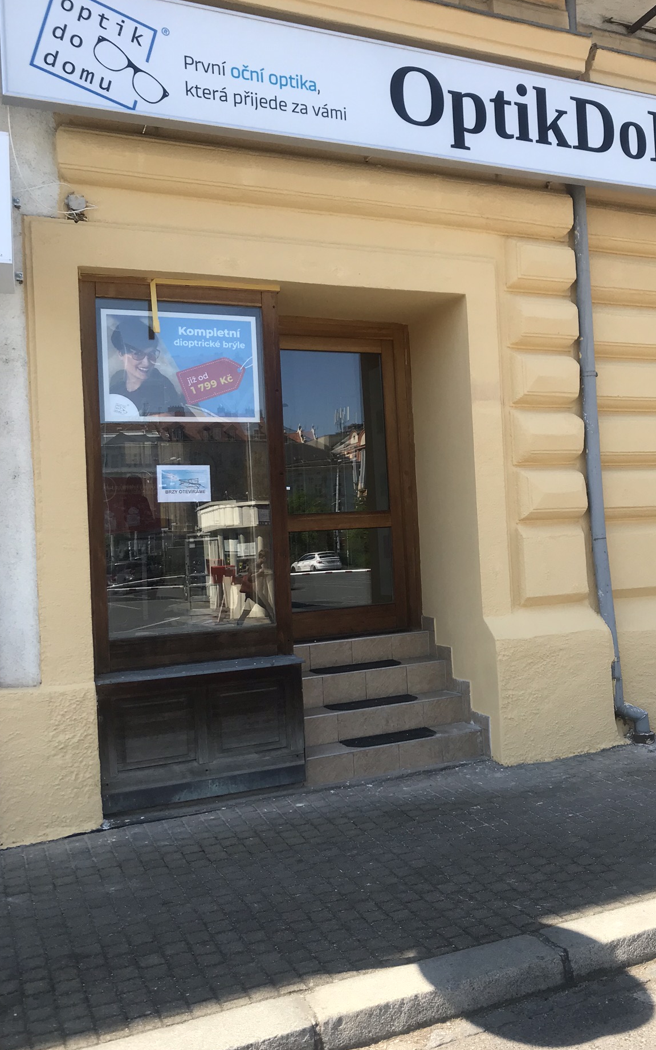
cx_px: 420
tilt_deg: +1.9
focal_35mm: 33
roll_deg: +2.5
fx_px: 944
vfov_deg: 58.1
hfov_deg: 38.0
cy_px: 524
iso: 20
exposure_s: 1/939
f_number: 1.8
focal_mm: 3.99
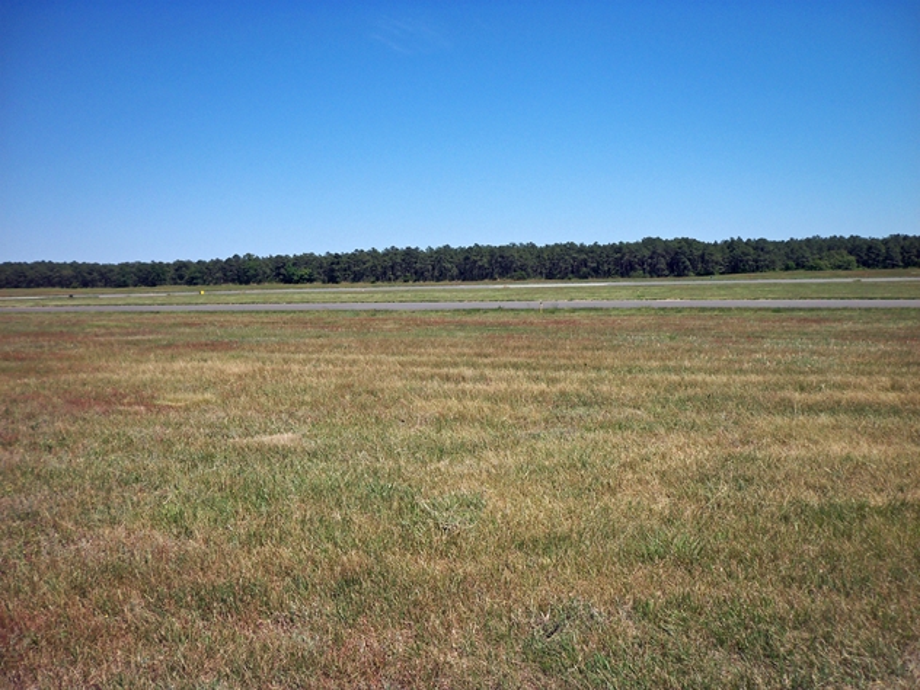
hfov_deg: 54.0
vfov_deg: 41.8
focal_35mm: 34
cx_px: 460
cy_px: 345
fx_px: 904
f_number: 8.8
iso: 80
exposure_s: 1/160
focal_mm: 5.7
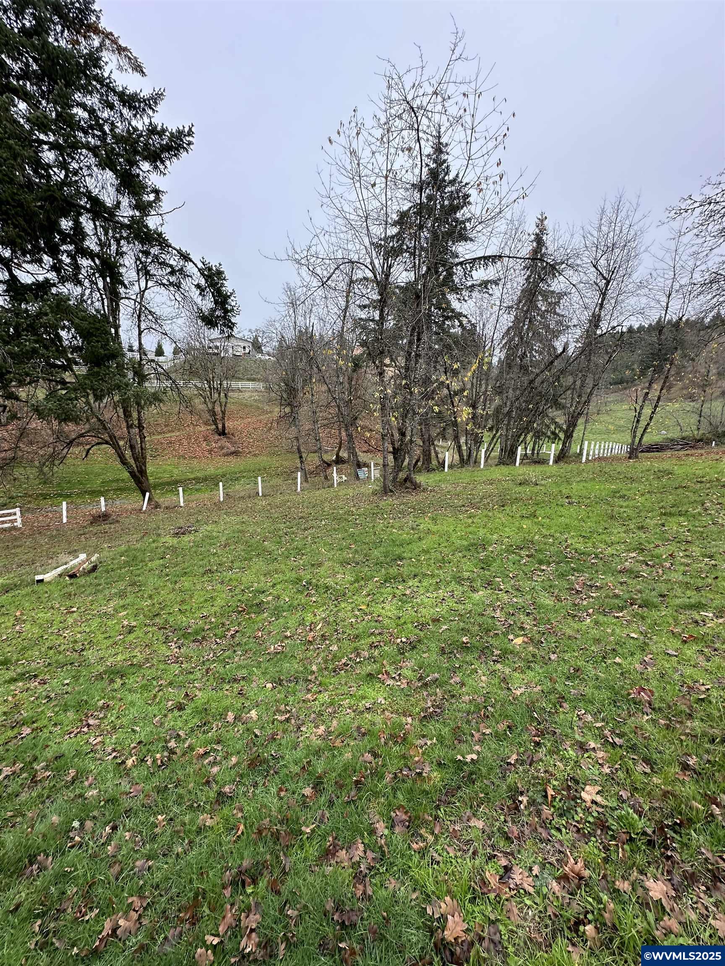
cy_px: 483
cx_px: 362
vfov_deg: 102.1
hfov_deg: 85.7
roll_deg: -1.9
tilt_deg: -8.2
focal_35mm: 14
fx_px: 391
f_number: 2.2
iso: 40
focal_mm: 2.22
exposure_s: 1/242
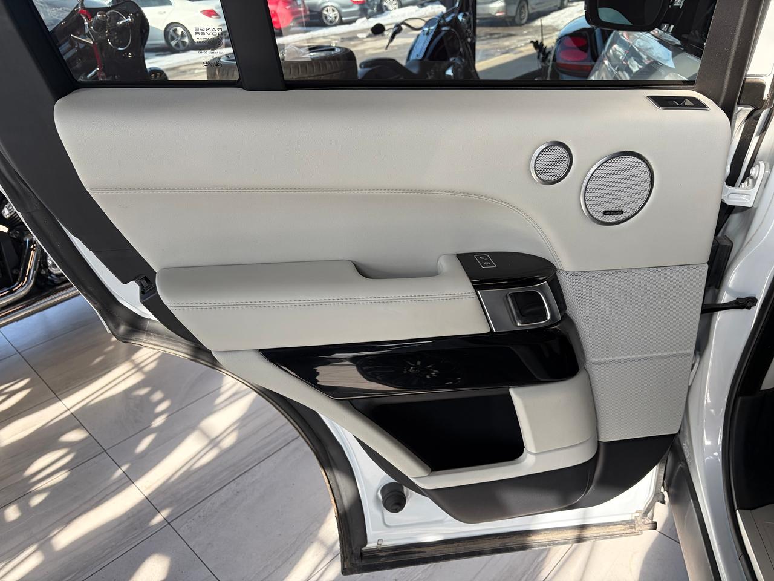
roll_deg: +4.7
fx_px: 581
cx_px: 387
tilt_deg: -29.2
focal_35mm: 26
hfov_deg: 67.3
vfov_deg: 53.1
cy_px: 290
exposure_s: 1/379
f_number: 1.6
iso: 50
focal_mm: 5.96
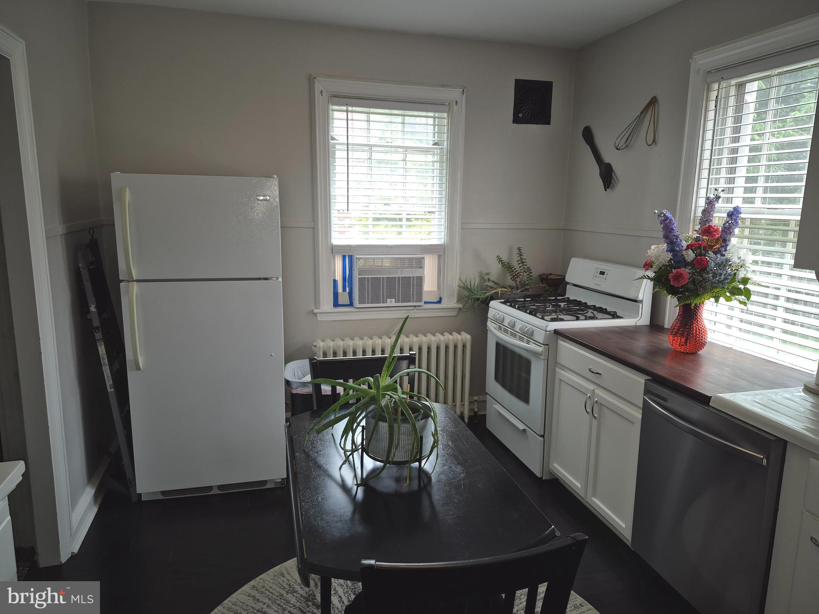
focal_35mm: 23
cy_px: 307
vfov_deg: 58.9
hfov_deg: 73.9
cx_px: 410
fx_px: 544
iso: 32
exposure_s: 1/60
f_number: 1.8
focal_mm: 5.4
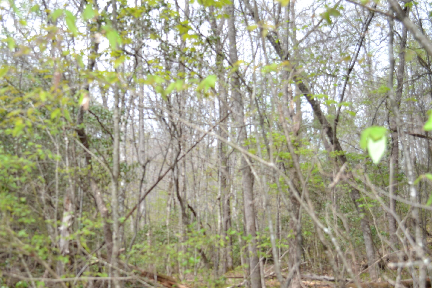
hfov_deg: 49.4
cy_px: 187
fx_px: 468
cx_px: 182
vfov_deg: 34.0
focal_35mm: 39
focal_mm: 20
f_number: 4
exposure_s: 1/200
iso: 100
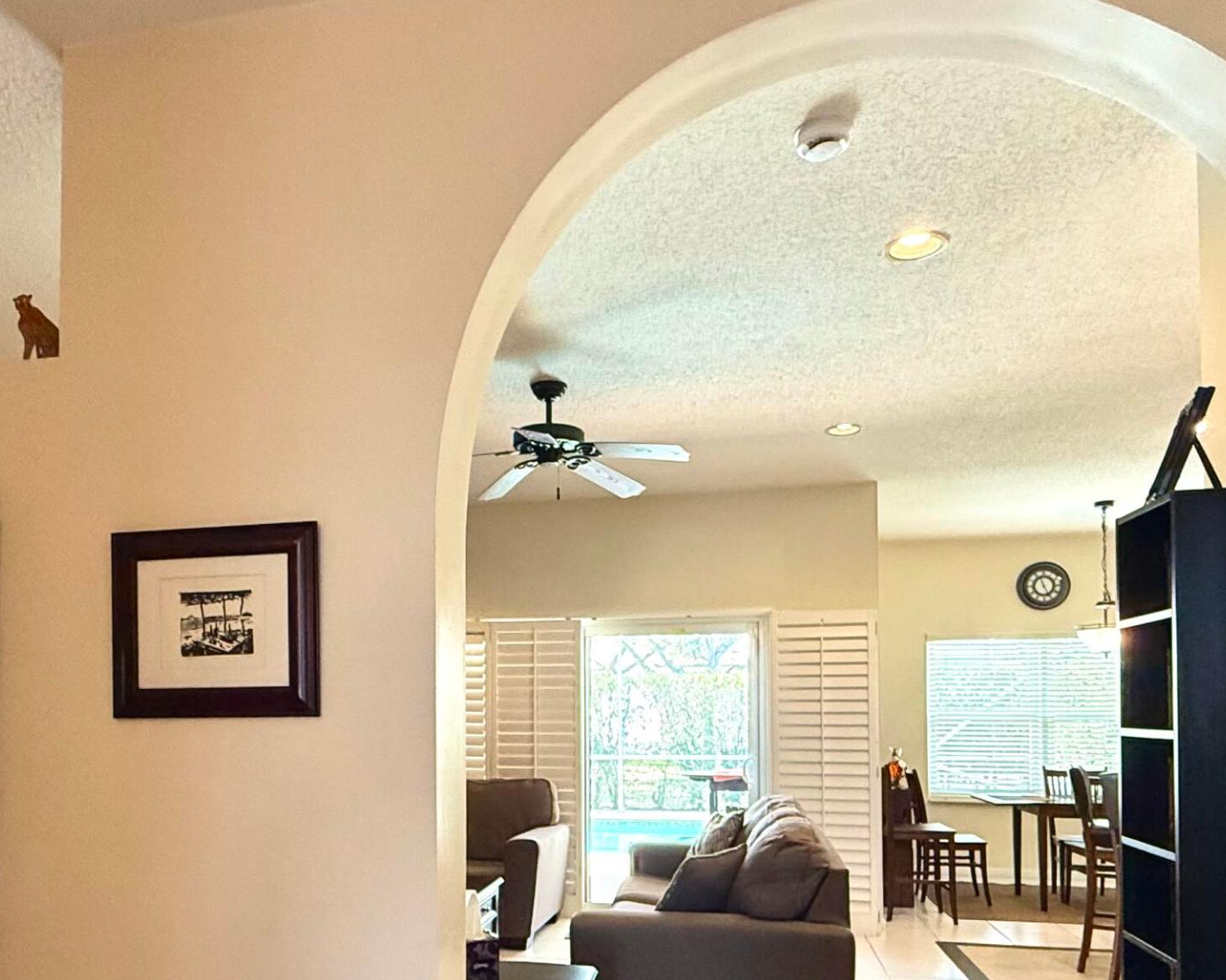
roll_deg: +0.3
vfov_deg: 50.1
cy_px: 691
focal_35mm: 28
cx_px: 507
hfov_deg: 61.8
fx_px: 1016
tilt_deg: +1.3
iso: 400
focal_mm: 2.22
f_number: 2.2
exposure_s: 1/120
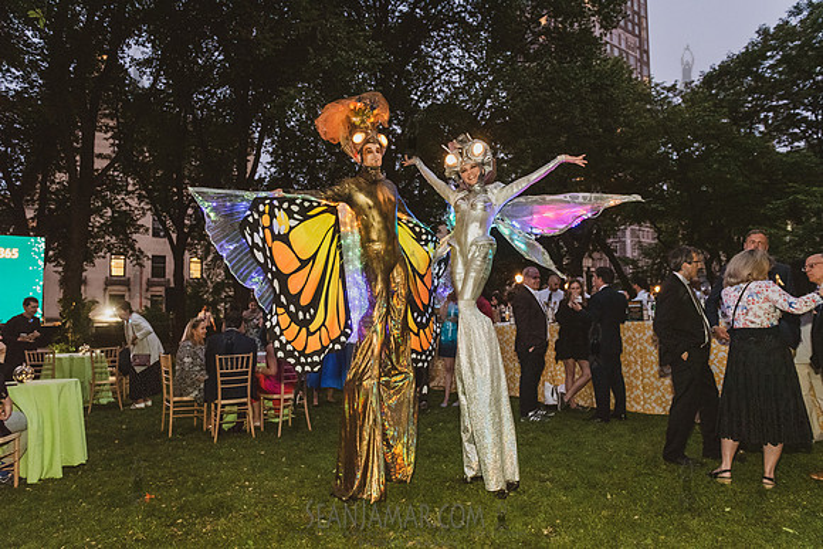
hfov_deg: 73.7
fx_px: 549
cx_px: 412
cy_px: 274
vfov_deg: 53.2
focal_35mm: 24
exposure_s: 1/250
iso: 6400
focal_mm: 24
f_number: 3.5
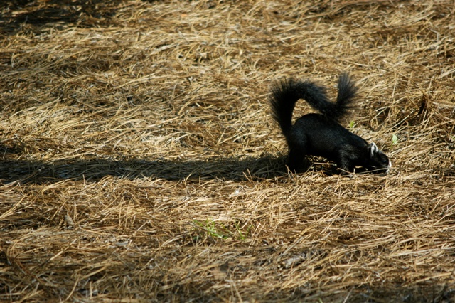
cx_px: 228
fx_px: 3979
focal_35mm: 315
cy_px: 152
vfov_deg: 4.4
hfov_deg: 6.5
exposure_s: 1/350
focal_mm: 210
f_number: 5.6
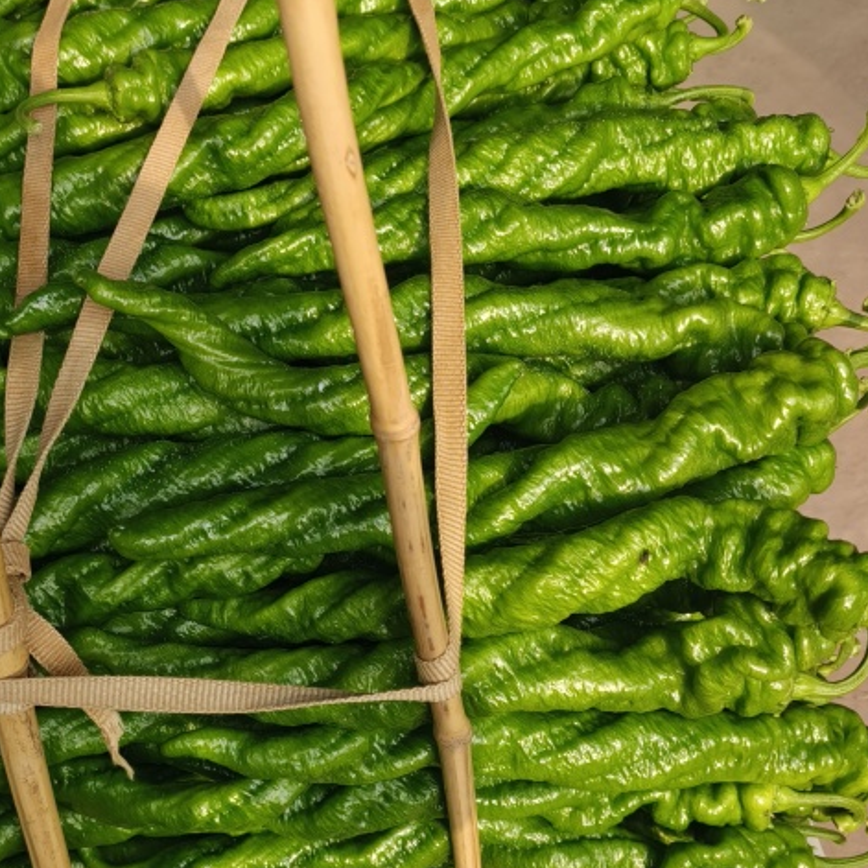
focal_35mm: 46
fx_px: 1305
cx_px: 216
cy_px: 589
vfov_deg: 36.4
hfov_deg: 35.9
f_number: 1.75
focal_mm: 5.5
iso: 100
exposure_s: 1/273
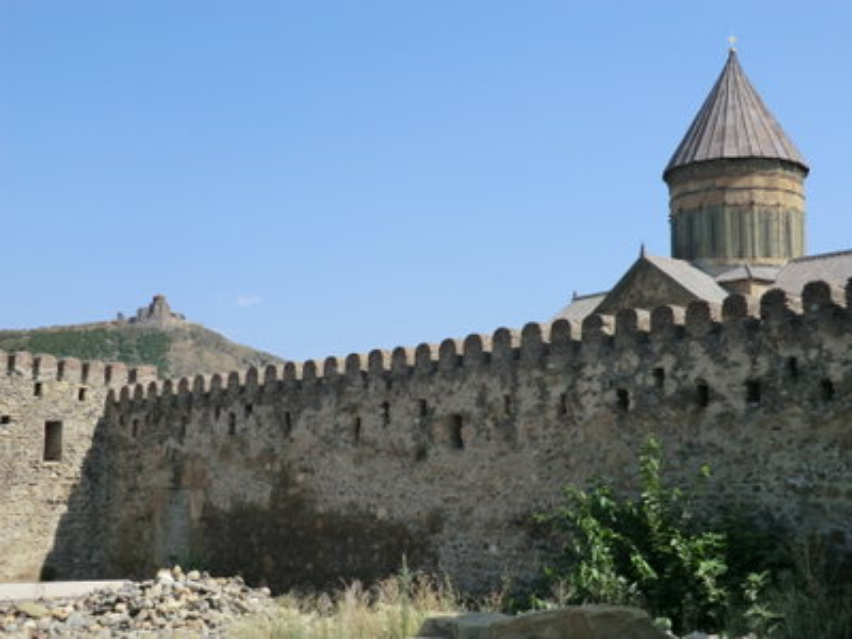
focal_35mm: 47
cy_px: 320
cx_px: 426
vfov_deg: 30.9
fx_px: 1157
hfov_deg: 40.4
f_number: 4
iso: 80
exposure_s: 1/800
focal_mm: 8.4
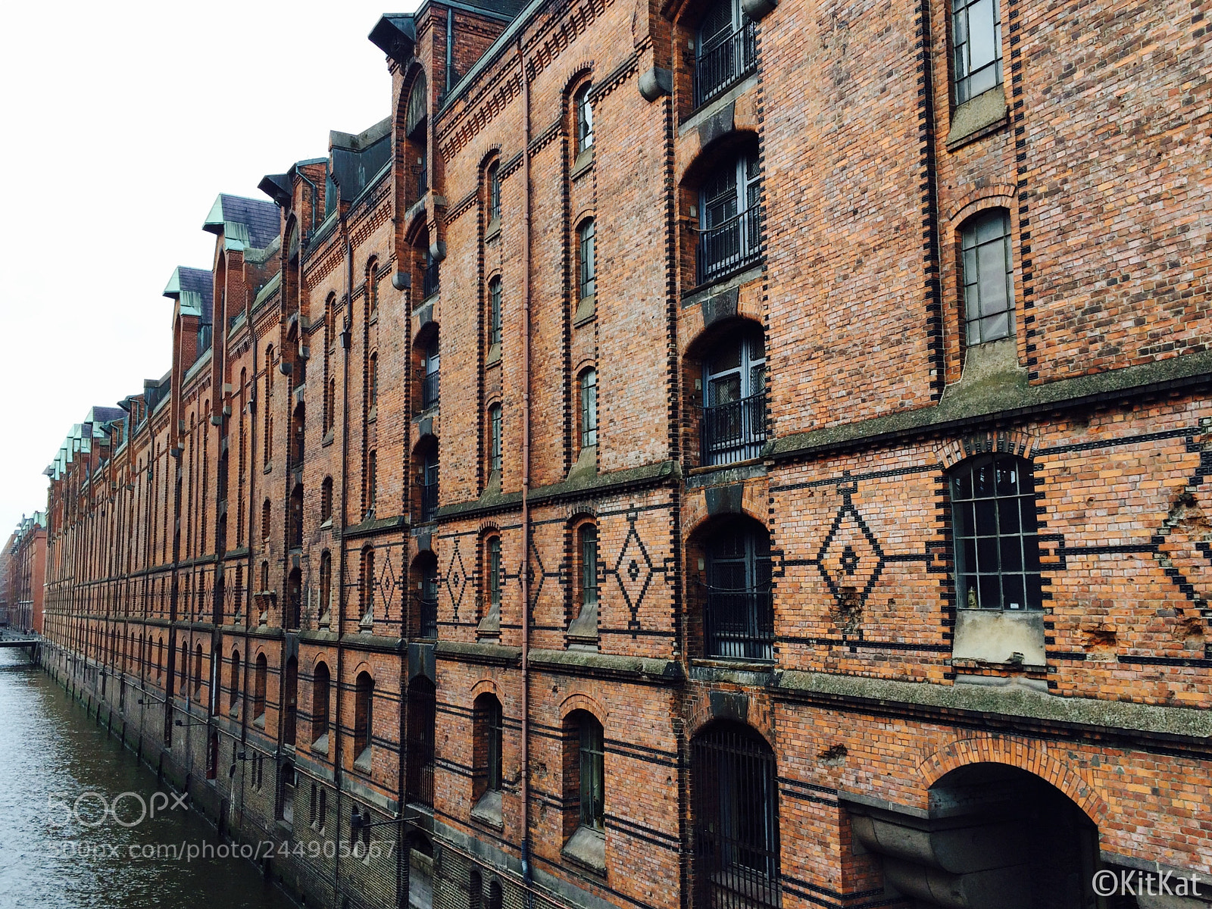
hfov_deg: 61.7
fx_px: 1015
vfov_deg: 48.2
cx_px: 606
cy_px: 454
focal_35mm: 29
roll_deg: -1.5
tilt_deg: +7.9
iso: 32
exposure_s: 1/199
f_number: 2.2
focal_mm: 4.15
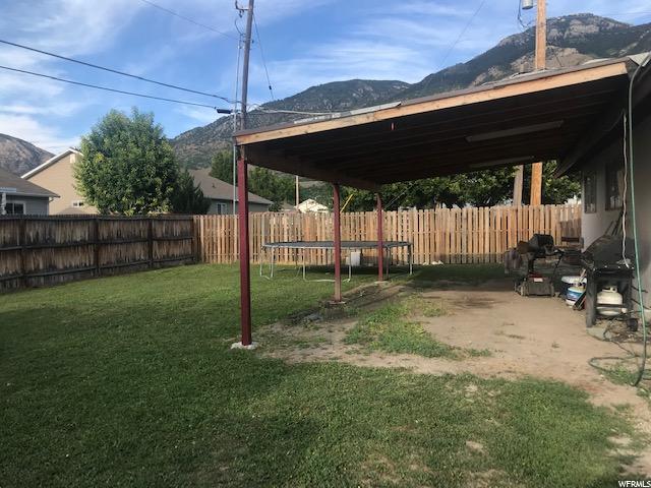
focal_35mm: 28
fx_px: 527
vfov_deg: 49.7
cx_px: 326
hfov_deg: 63.4
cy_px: 244
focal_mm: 3.99
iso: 20
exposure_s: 1/772
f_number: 1.8
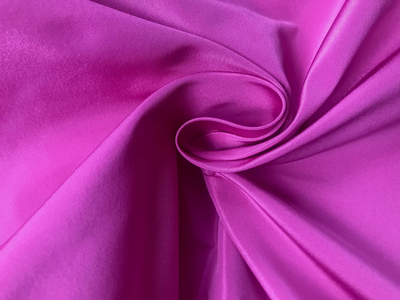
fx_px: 324
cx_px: 200
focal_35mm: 28
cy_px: 150
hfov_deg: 63.4
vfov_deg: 49.7
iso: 32
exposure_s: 1/30
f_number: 1.8
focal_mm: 3.99
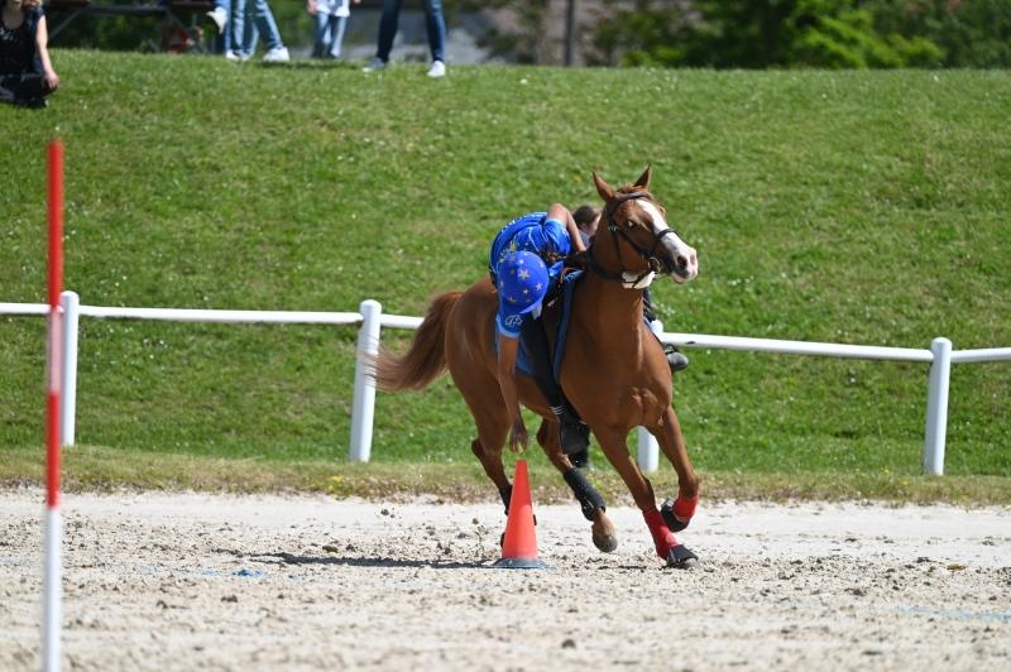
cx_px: 506
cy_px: 336
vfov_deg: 3.4
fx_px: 11224
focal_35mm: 400
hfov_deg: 5.2
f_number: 5.6
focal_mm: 400
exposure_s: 1/1250
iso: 280
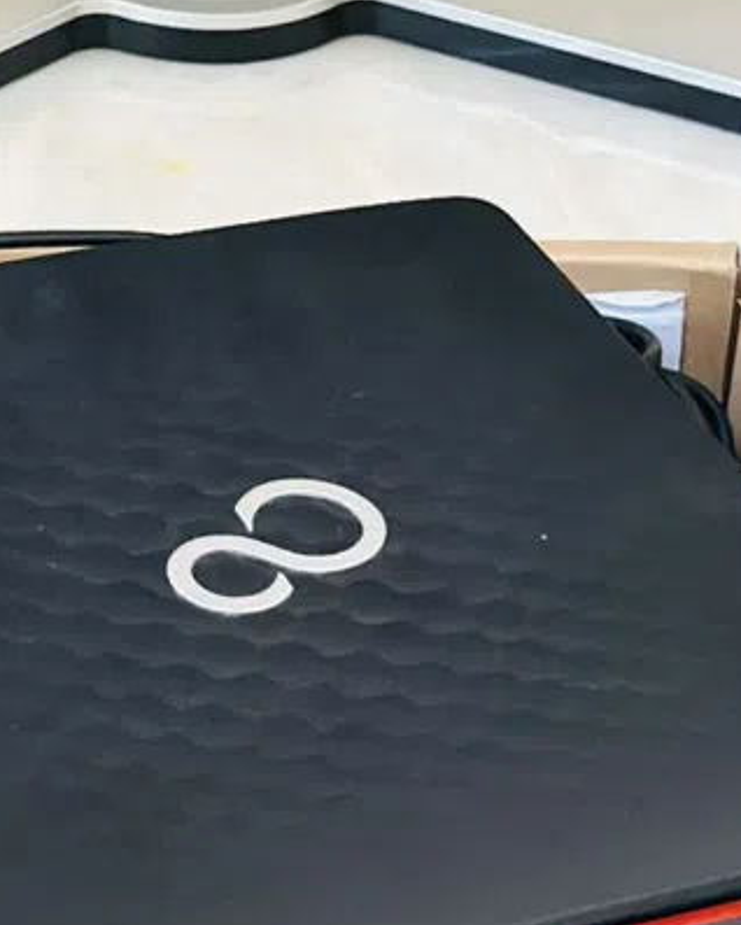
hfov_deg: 9.6
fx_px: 4410
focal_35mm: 161
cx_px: 177
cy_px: -525
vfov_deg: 11.4
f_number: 1.78
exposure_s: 1/40
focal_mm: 6.86
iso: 400
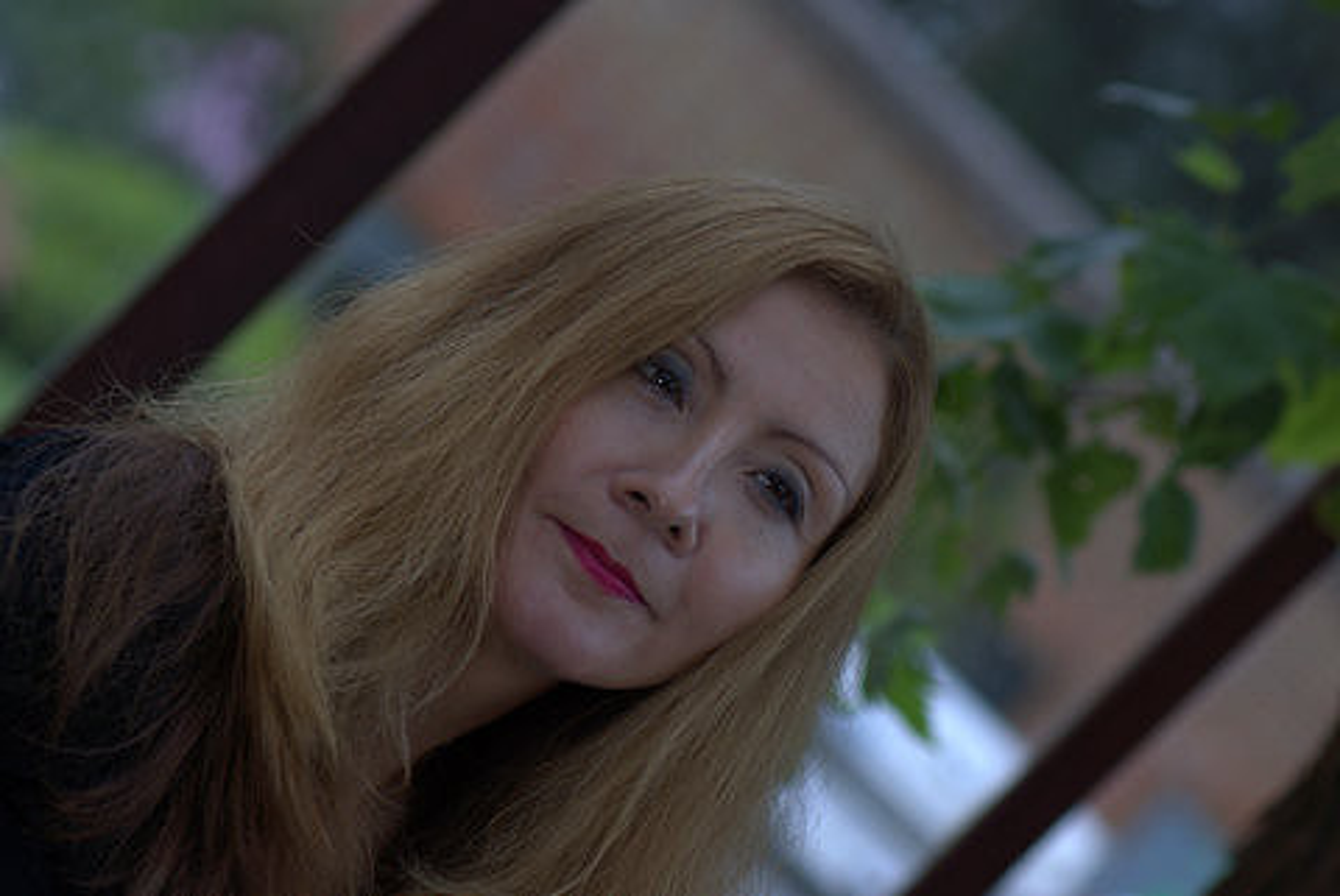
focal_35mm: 150
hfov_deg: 13.7
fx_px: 5588
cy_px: 448
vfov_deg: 9.2
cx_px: 670
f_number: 4
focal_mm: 100
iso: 100
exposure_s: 1/200
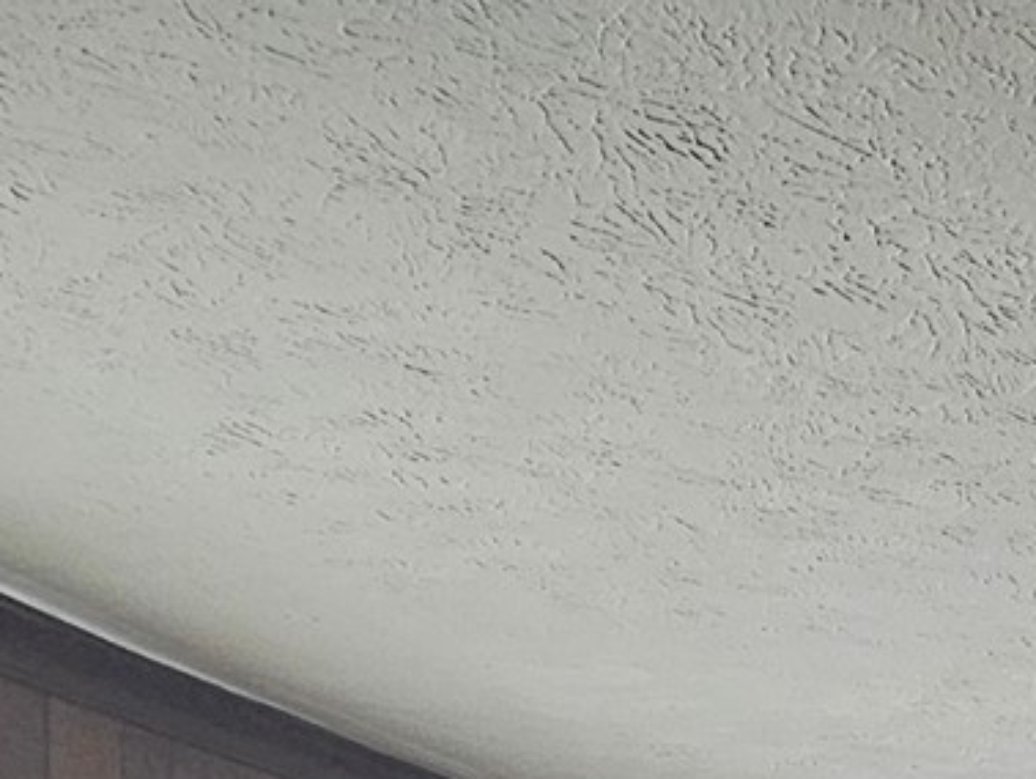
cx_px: 1485
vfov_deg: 18.9
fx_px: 1977
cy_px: 1248
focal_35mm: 66
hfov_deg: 24.1
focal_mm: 2.2
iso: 320
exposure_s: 1/30
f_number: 2.2
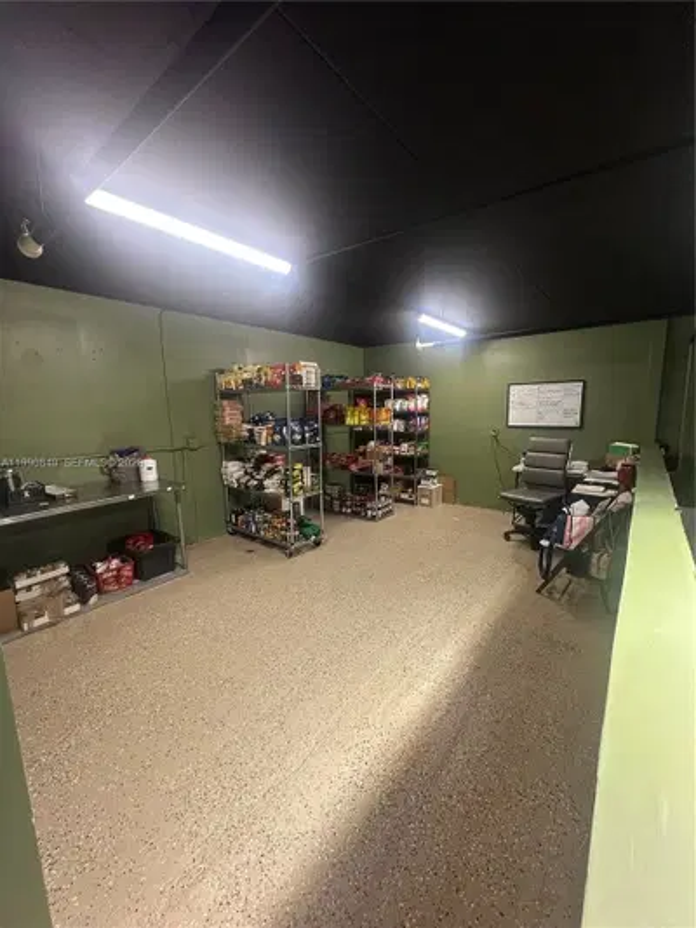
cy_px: 464
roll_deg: +0.8
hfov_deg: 85.7
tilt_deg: -8.0
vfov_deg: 102.1
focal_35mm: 14
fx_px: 375
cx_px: 348
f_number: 2.2
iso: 200
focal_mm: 2.22
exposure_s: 1/120
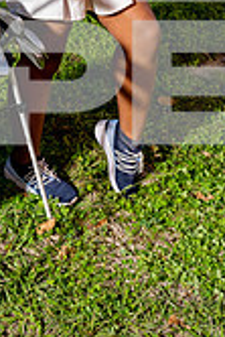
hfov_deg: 19.9
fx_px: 608
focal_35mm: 65
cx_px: -28
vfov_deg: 27.5
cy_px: -59
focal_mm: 24
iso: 800
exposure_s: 1/250
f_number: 5.6
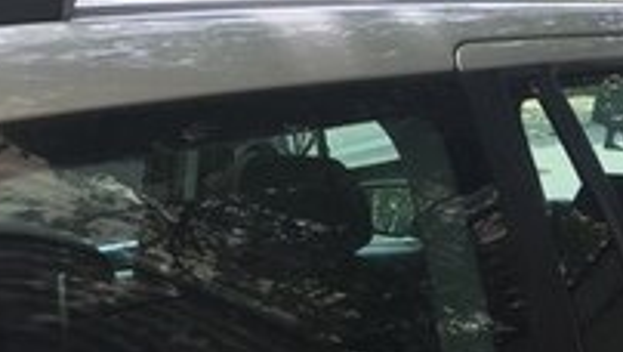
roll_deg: -3.5
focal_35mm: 103
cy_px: 638
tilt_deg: -19.3
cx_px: 672
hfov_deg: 19.9
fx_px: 1703
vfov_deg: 11.0
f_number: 2.2
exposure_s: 1/295
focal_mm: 4.15
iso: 32
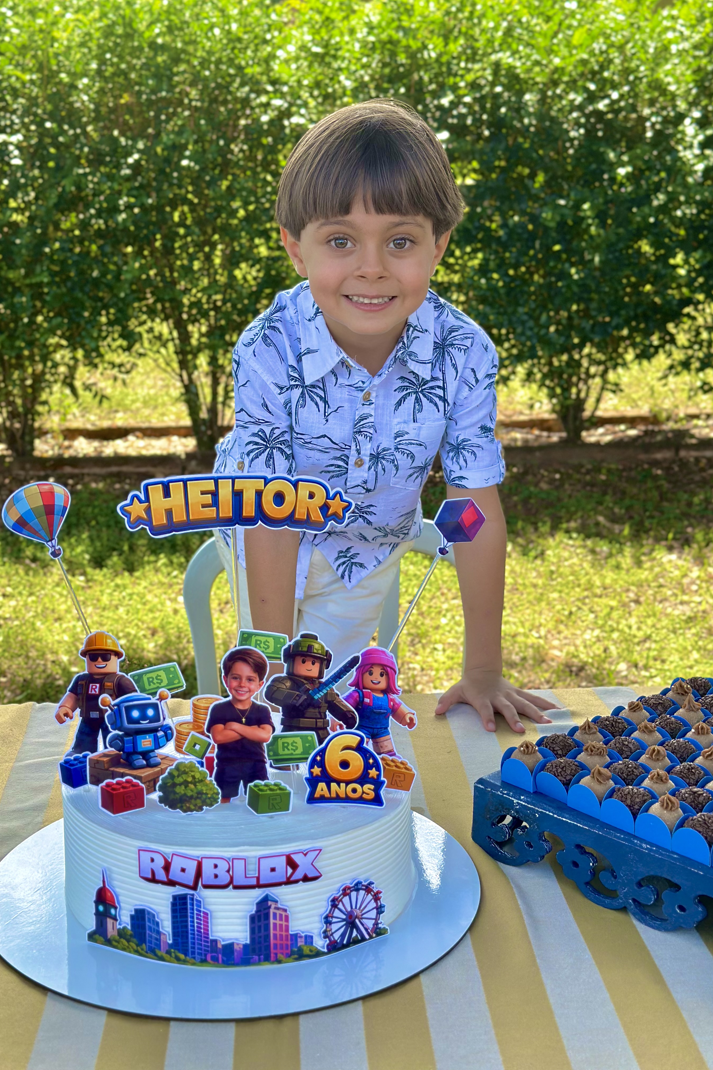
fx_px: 1485
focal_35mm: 50
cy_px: 535
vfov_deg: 39.6
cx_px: 337
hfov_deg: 27.0
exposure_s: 1/816
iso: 80
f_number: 1.78
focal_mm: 6.86
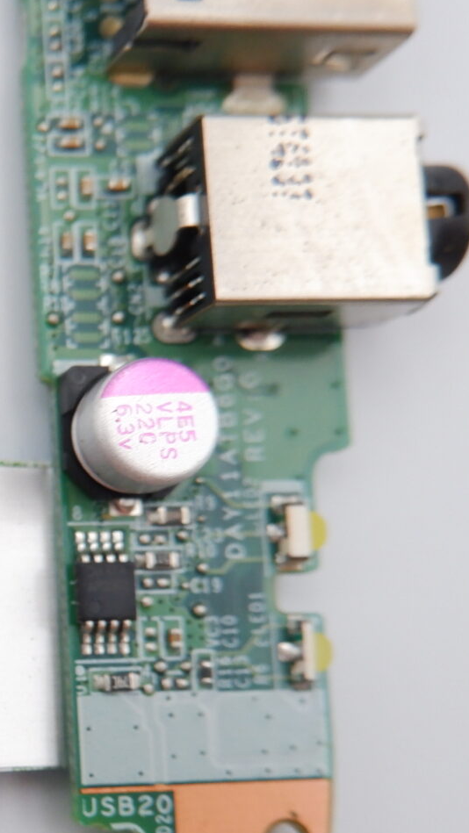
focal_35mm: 65
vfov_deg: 31.8
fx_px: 1437
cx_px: -310
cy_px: 612
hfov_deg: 16.3
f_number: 5.6
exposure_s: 1/250
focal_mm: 15.2
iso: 800
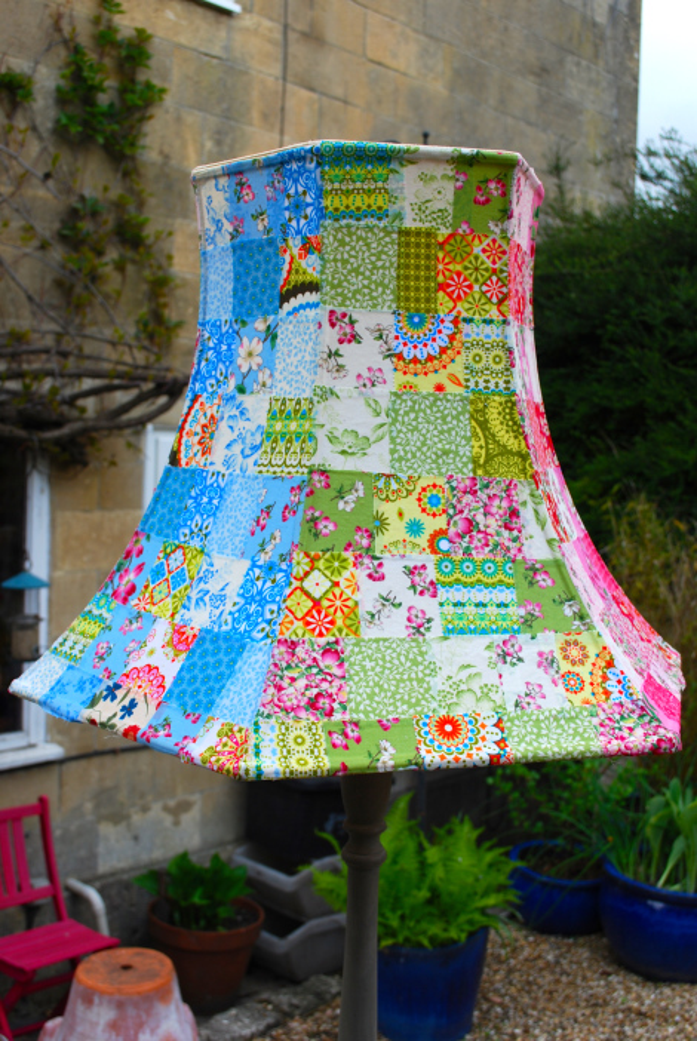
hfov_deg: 34.3
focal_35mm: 39
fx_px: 1129
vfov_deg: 49.5
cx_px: 348
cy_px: 520
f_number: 6.3
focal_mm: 26
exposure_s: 1/160
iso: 100
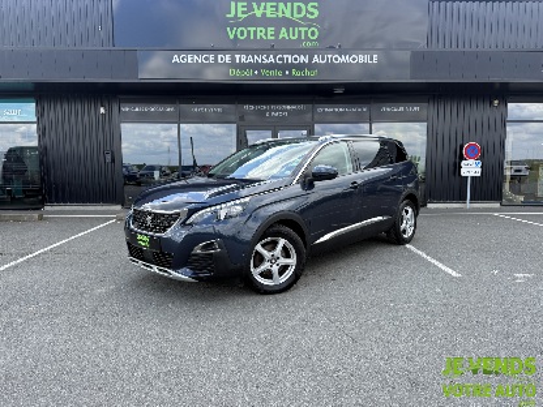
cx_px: 272
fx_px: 376
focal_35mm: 24
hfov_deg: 71.6
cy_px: 204
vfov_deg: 56.8
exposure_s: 1/992
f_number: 1.78
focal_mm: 6.76
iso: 80
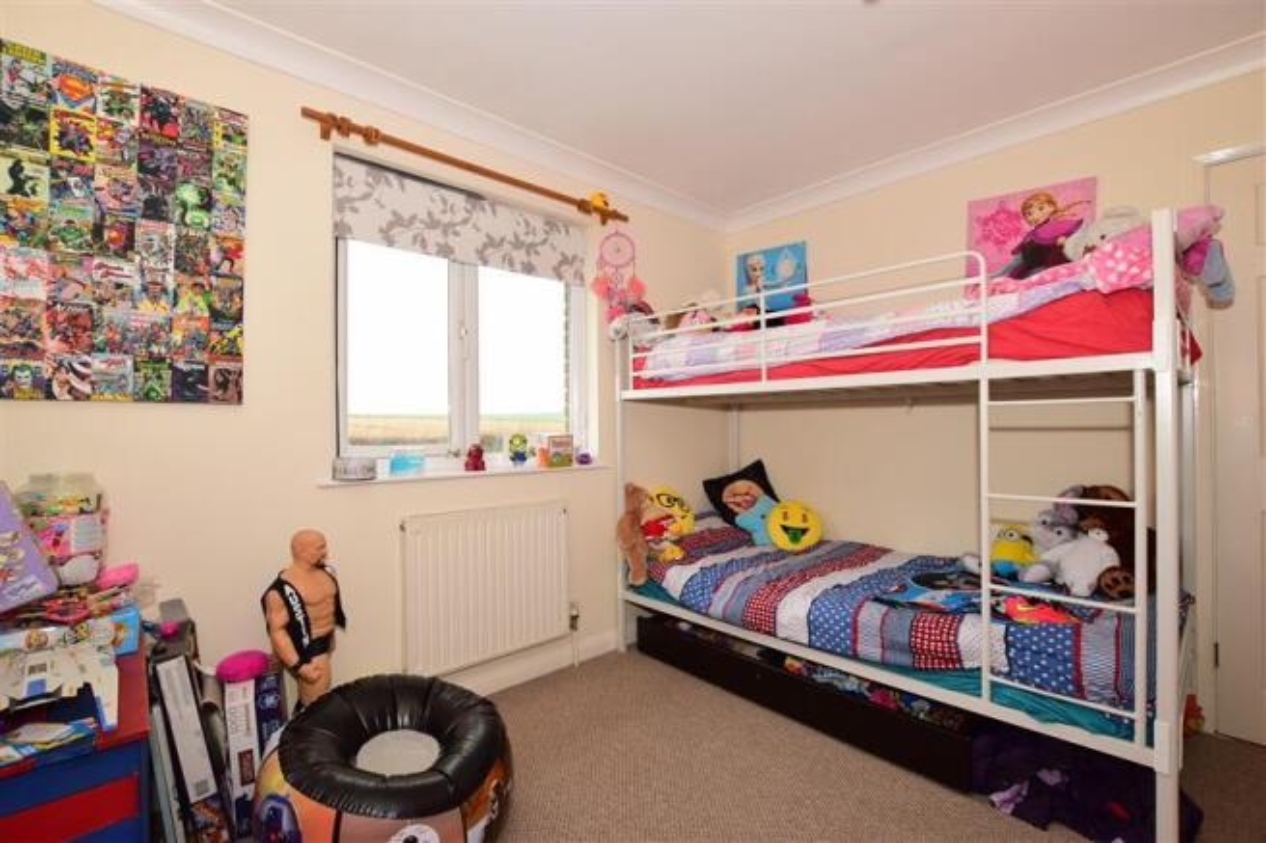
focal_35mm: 15
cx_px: 633
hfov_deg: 100.4
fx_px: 527
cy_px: 422
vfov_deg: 77.3
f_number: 6.3
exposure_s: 1/160
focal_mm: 10
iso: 400
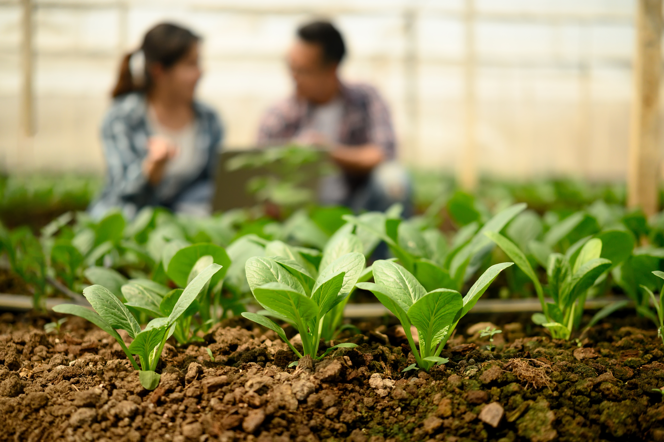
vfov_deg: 33.4
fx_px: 737
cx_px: 332
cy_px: 221
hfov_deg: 48.5
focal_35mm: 40
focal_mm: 27
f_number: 1.2
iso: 500
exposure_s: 1/640
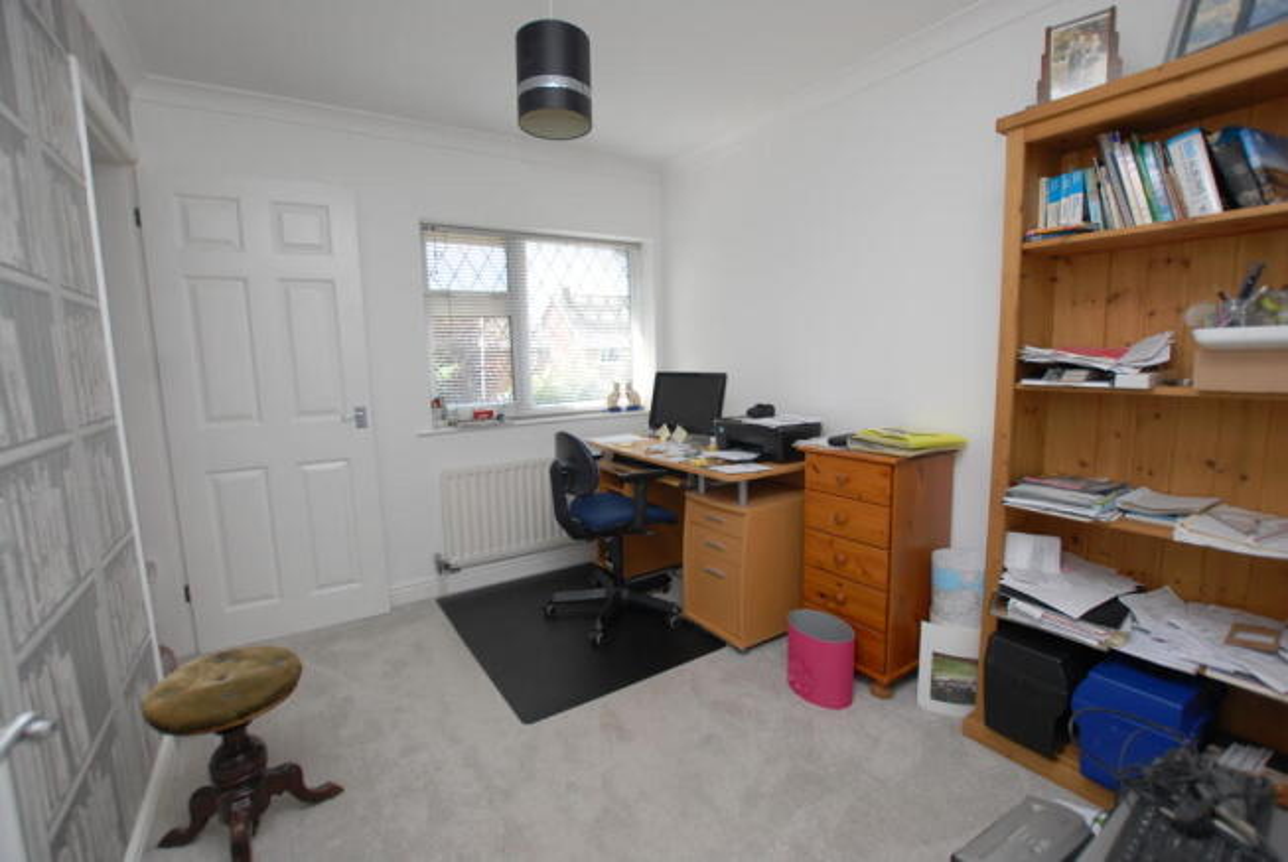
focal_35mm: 15
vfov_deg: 77.5
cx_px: 644
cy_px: 431
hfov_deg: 100.3
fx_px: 537
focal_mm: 10
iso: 100
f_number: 4
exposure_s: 1/60
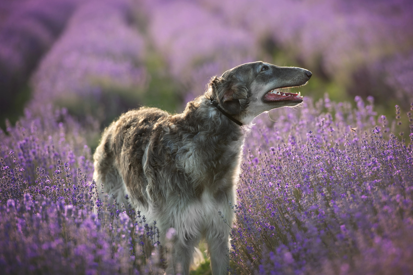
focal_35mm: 200
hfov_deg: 10.3
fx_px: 2293
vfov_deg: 6.9
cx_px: 206
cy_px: 138
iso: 500
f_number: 4
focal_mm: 200
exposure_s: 1/640
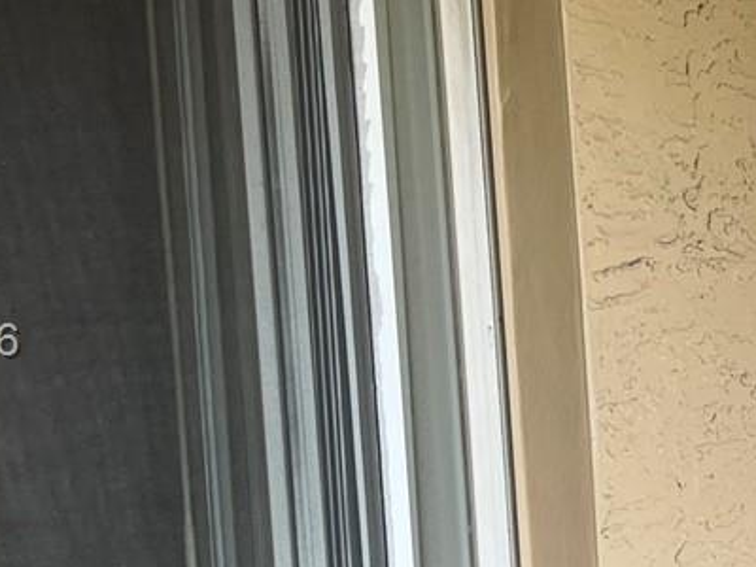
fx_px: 2184
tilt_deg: -3.1
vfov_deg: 14.8
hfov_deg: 18.5
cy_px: 344
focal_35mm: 100
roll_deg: +4.6
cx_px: 943
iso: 64
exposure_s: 1/121
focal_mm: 5.1
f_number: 1.6
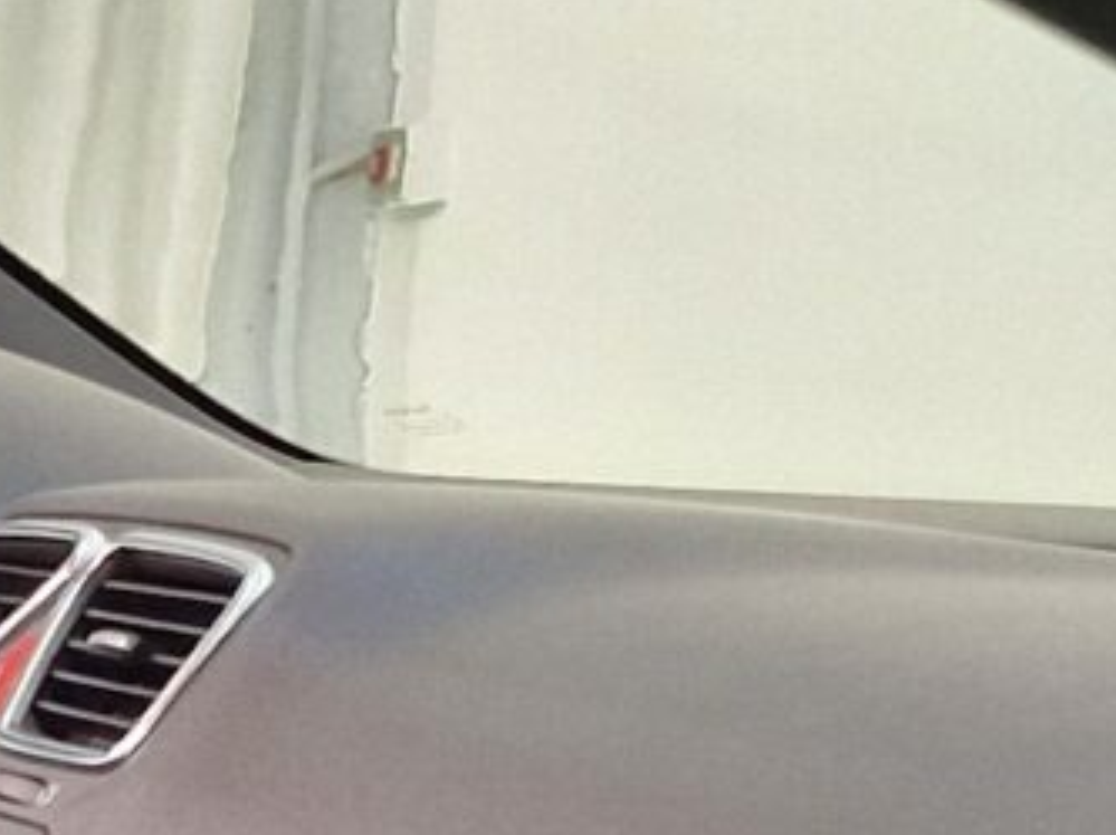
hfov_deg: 9.9
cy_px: 1643
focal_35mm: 177
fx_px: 5700
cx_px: -1495
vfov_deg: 8.0
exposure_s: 1/50
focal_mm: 6.4
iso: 160
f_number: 1.8
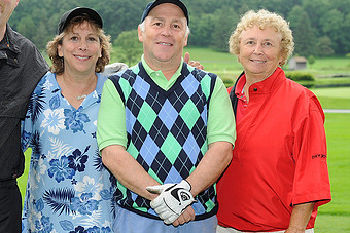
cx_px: 109
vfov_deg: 18.2
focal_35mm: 75
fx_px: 729
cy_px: 113
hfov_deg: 26.8
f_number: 4
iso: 400
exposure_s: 1/80
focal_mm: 44
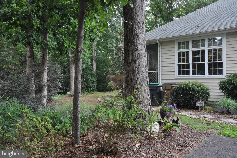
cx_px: 118
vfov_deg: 47.8
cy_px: 79
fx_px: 178
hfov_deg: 67.5
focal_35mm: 27
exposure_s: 1/125
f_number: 5.6
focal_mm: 18
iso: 280
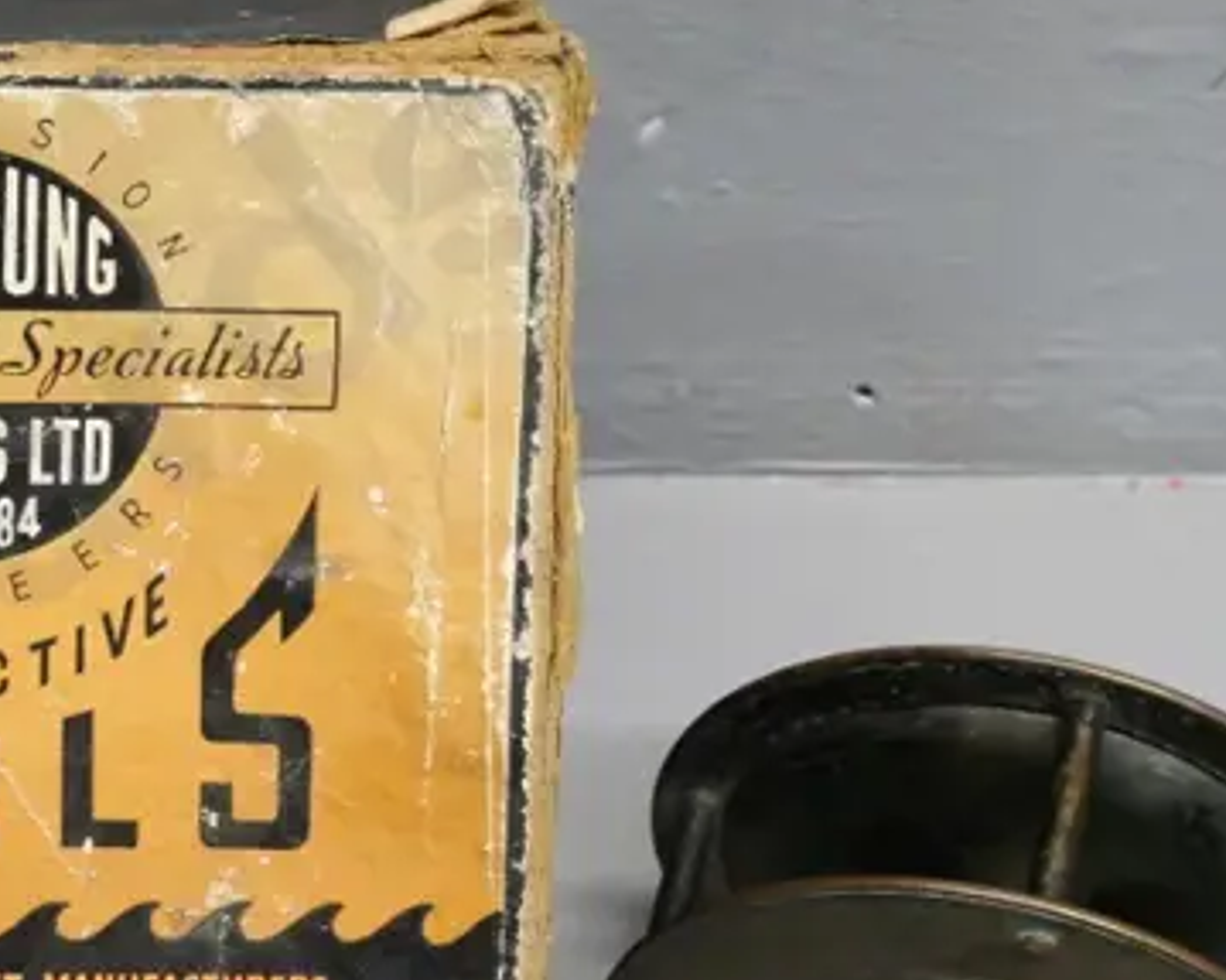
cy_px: 594
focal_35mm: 128
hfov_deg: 14.7
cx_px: -96
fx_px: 4643
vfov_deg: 12.0
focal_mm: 23
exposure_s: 1/80
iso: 3200
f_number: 7.1
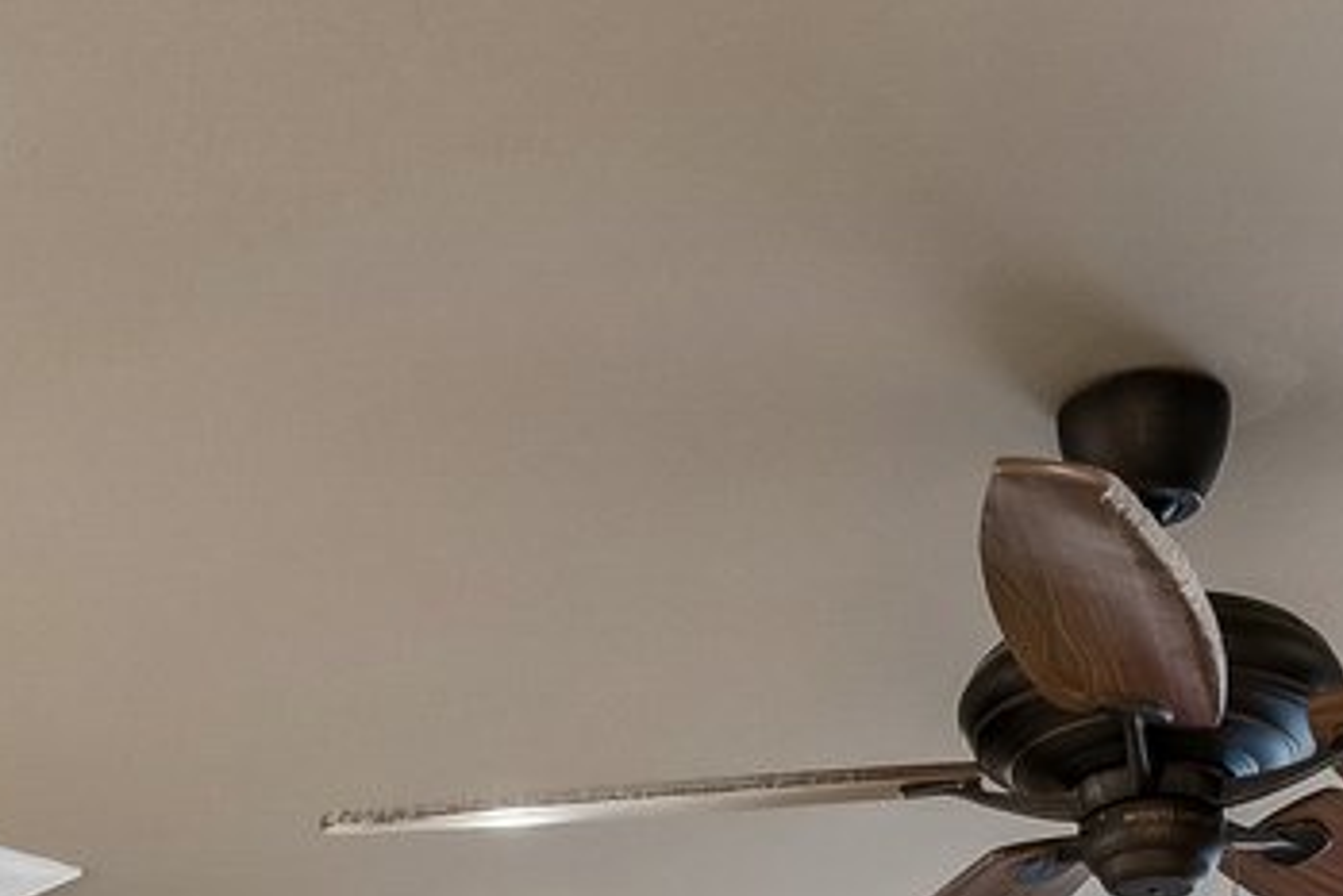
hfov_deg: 23.1
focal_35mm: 88
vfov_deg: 13.0
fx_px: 3284
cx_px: 693
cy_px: 1932
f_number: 7.1
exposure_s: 1/5
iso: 200
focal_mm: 10
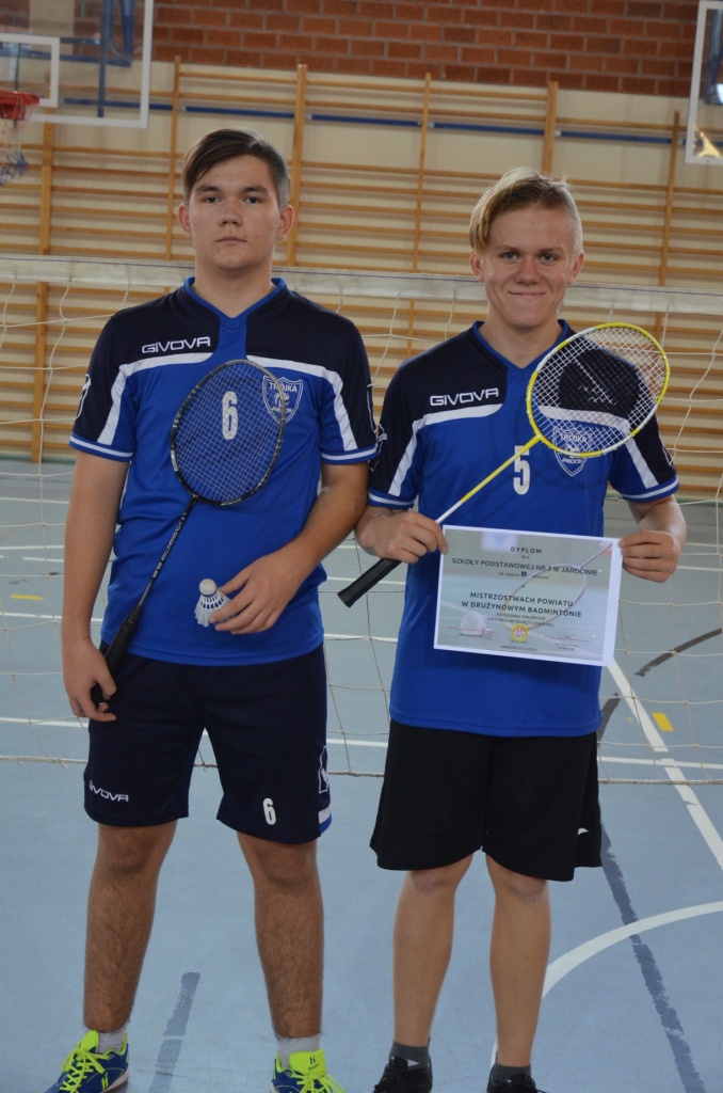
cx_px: 362
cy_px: 546
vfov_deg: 35.1
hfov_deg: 23.7
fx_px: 1725
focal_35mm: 57
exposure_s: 1/80
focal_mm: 38
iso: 1600
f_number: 4.5
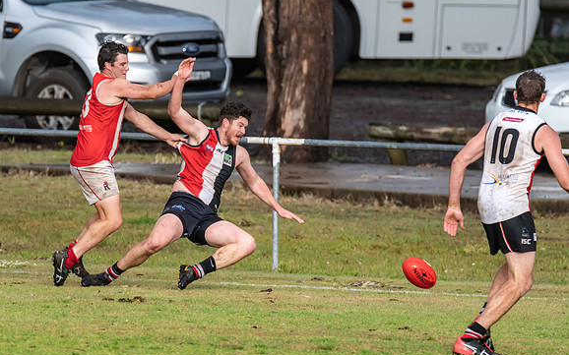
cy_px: 203
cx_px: 251
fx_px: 15954
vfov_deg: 1.3
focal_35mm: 1029
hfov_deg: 2.0
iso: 1250
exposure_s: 1/1250
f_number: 7.1
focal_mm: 600
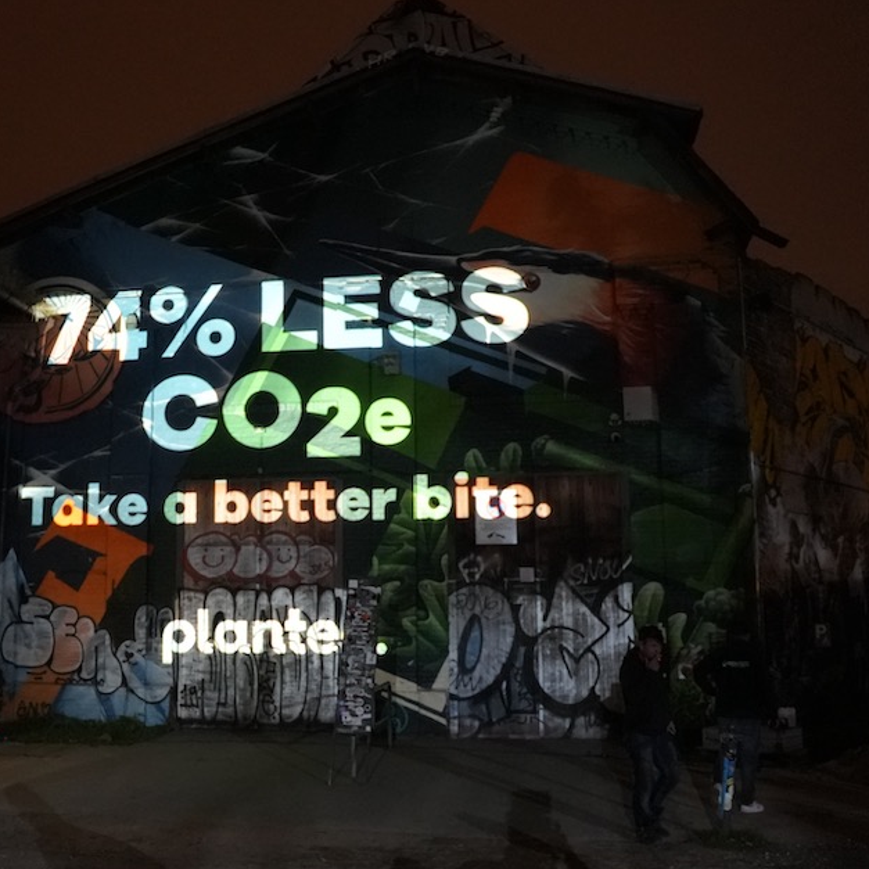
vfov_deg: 43.9
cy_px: 435
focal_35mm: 38
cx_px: 286
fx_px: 1079
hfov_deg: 43.2
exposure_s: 1/60
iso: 12800
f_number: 2.8
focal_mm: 28
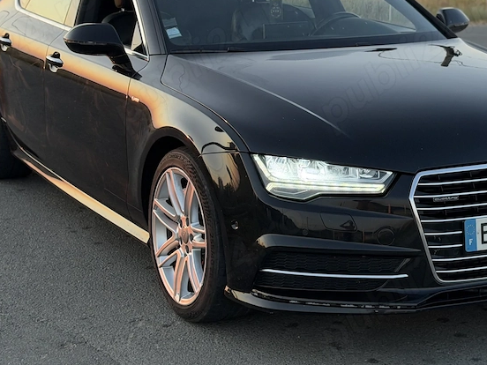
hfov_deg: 22.4
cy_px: 71
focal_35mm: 87
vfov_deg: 16.8
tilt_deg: -6.9
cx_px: 311
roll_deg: -0.5
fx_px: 1224
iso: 50
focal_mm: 6.76
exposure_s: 1/160
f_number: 1.78
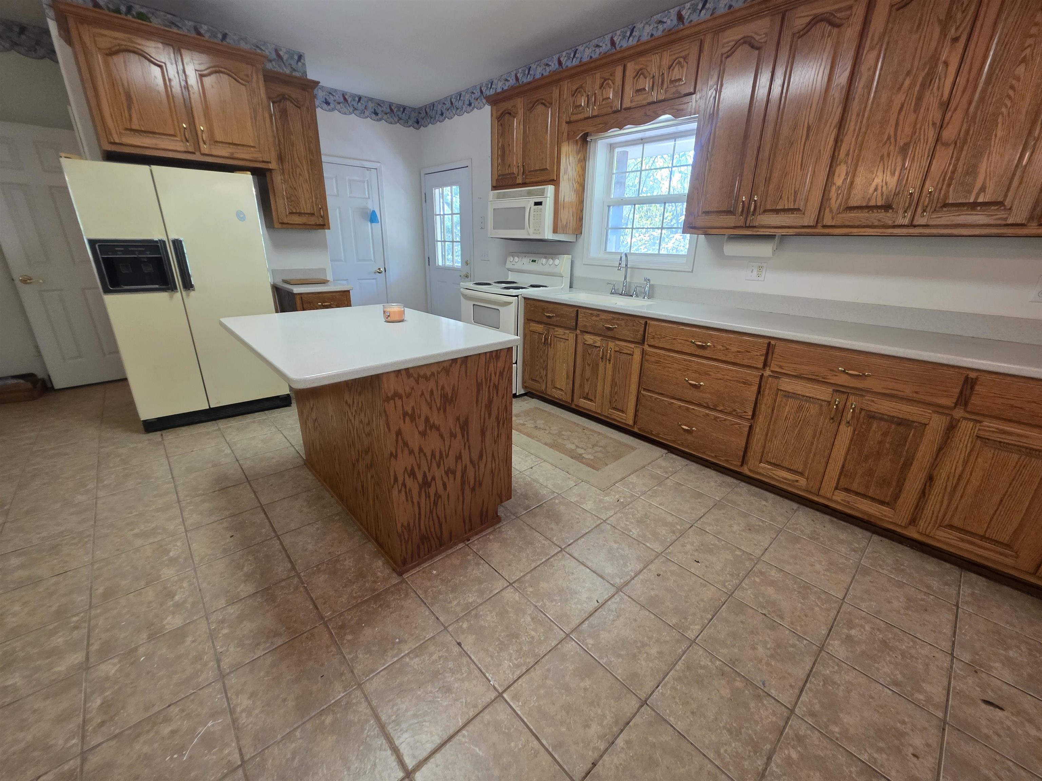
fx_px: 391
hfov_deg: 106.2
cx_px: 521
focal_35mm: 13
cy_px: 390
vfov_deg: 89.9
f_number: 1.9
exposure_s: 1/60
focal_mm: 2.2
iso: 250
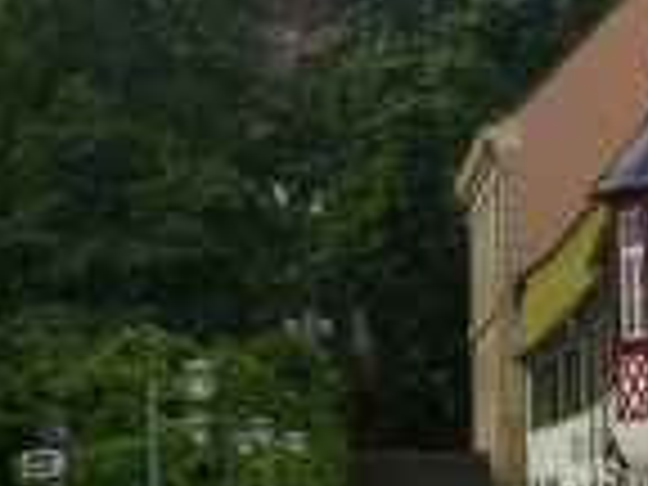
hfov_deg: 12.5
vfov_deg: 9.3
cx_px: 220
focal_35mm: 158
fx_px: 2958
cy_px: 0
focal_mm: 5.8
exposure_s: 1/274
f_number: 5.6
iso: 50
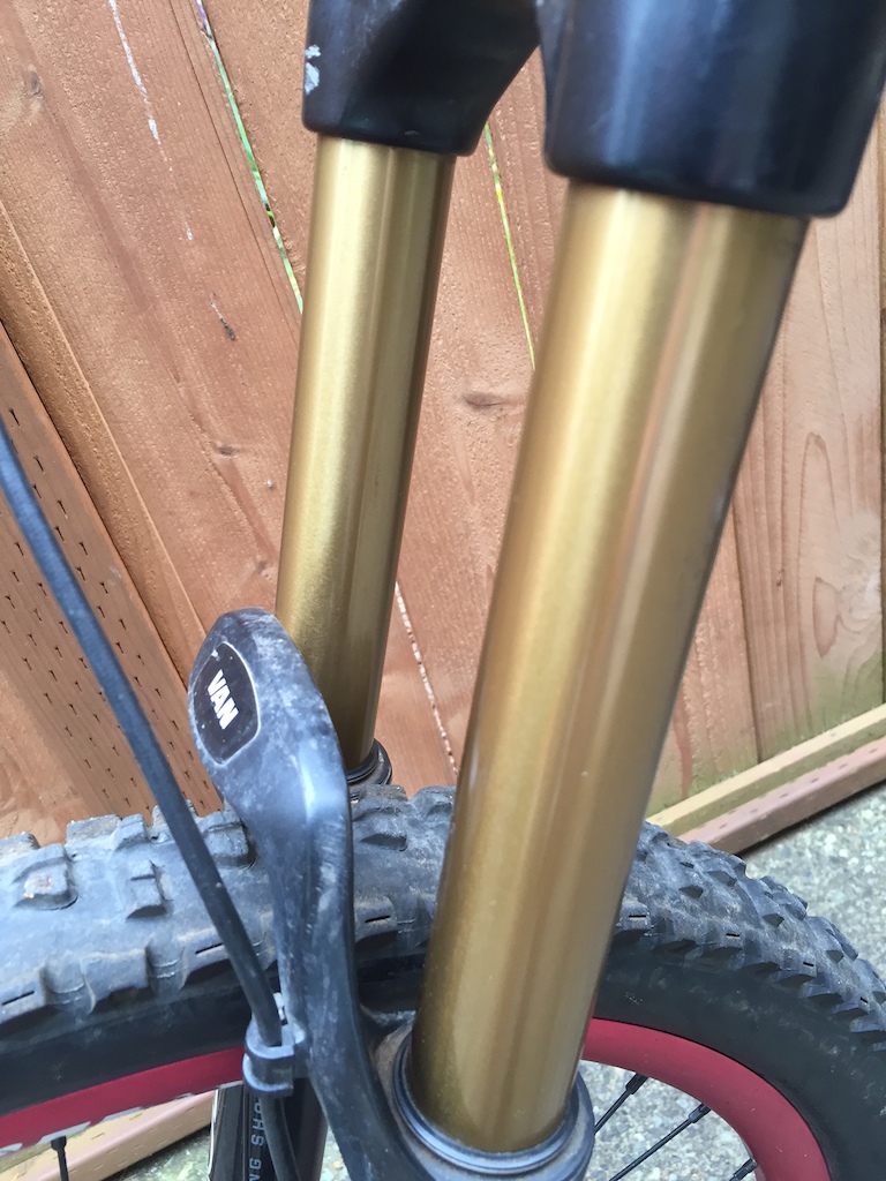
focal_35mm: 29
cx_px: 443
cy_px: 590
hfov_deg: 48.2
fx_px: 990
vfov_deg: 61.7
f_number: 2.2
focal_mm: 4.15
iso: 32
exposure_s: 1/40
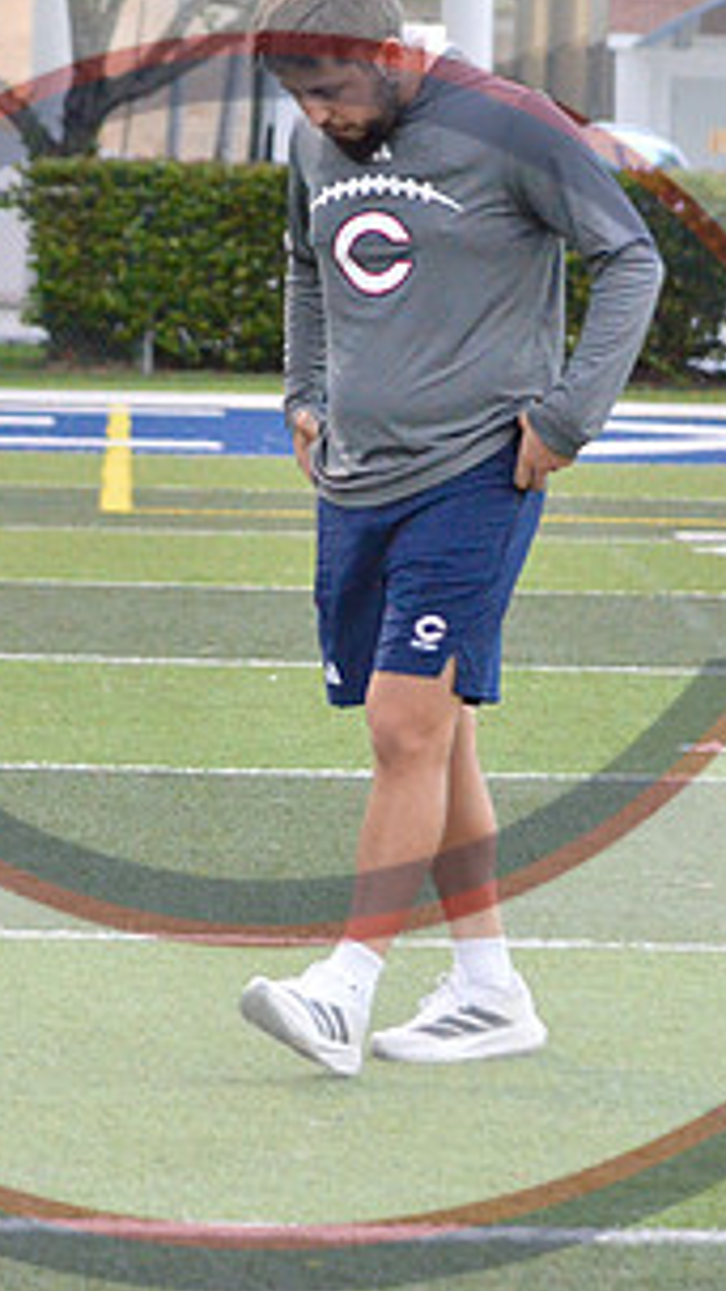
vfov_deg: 7.8
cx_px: 250
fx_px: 9411
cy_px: 488
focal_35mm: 275
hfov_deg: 4.4
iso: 4500
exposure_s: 1/500
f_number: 4.5
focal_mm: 92
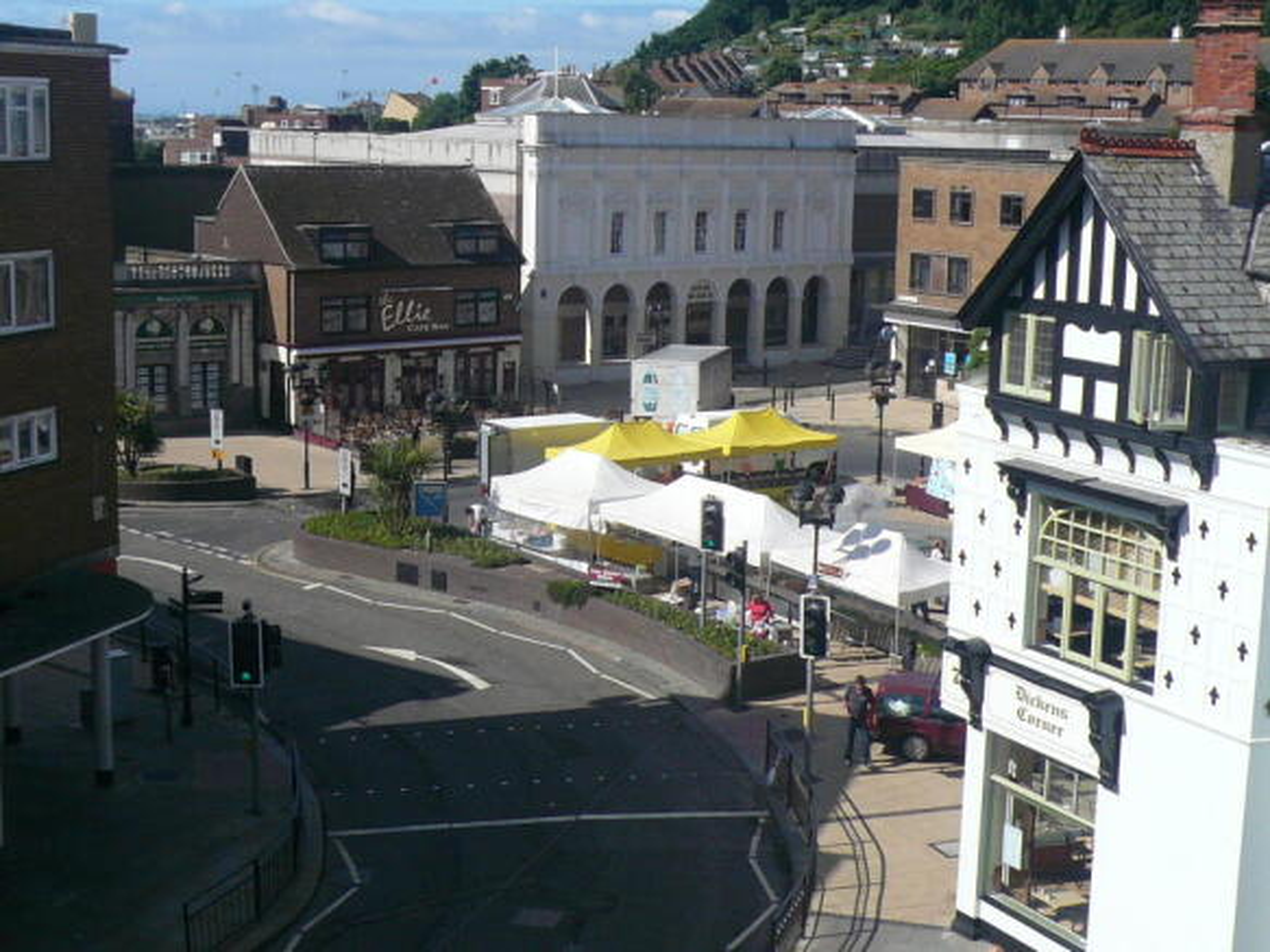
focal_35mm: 53
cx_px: 635
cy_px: 476
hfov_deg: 36.2
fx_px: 1944
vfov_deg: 27.5
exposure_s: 1/250
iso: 100
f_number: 9
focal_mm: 5.7
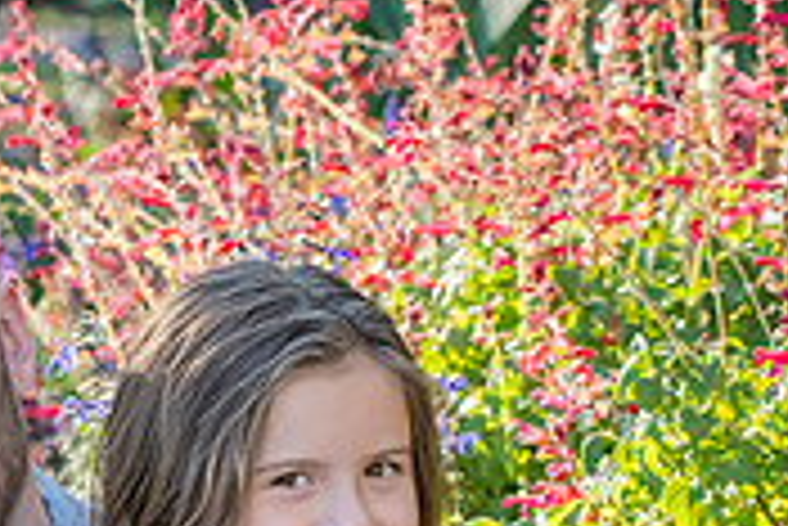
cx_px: 18
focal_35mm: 305
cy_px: 843
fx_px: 6681
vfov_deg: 4.5
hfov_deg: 6.7
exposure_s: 1/320
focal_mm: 92
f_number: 8
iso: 800
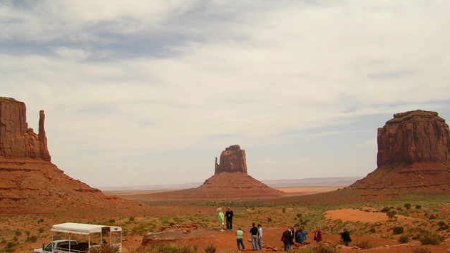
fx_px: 501
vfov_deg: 28.3
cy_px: 133
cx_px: 225
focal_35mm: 42
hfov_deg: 48.4
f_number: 5.6
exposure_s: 1/453
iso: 50
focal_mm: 5.8
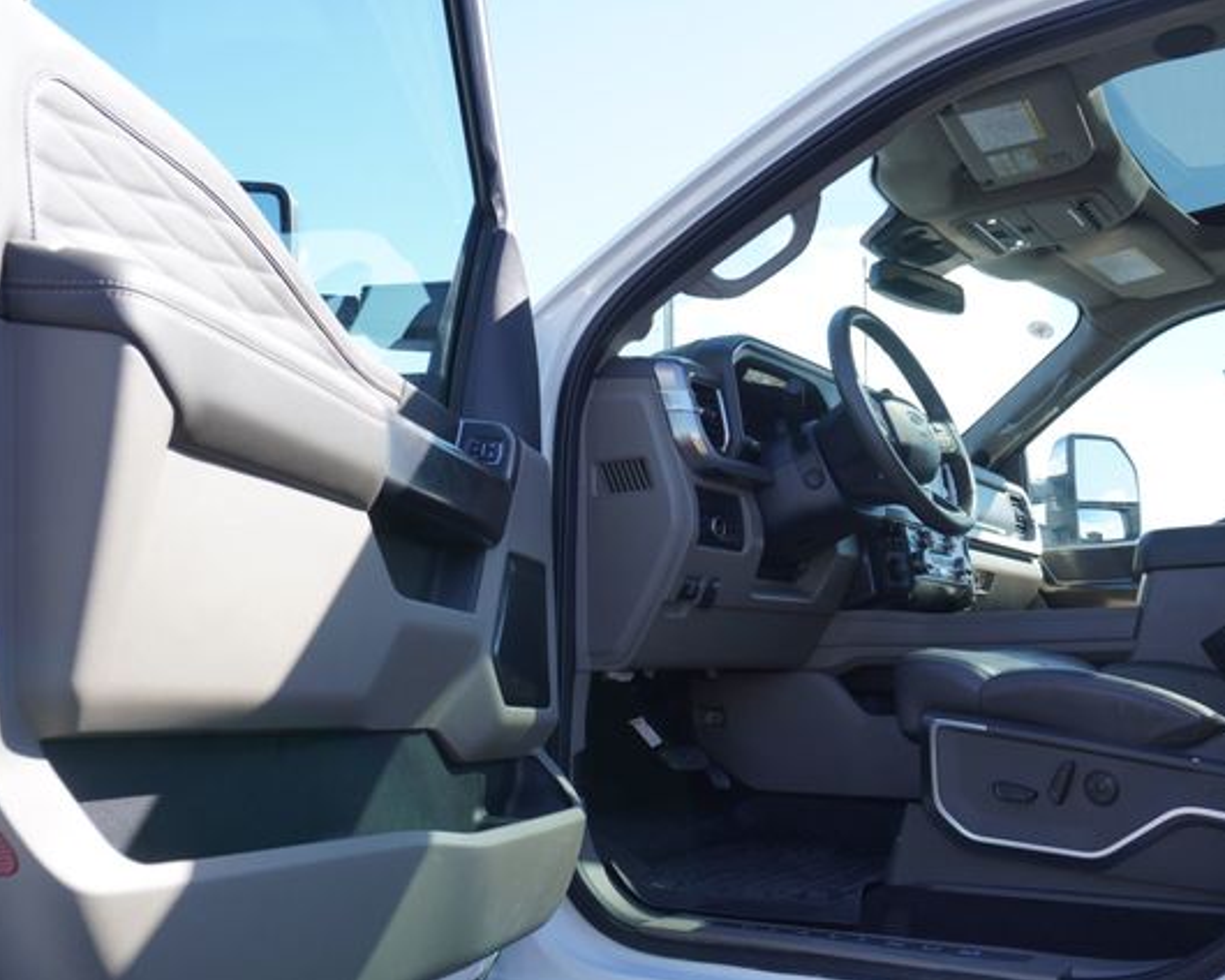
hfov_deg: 52.5
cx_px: 723
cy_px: 492
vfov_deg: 43.4
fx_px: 1233
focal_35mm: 34
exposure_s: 1/125
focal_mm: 20
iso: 100
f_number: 5.6
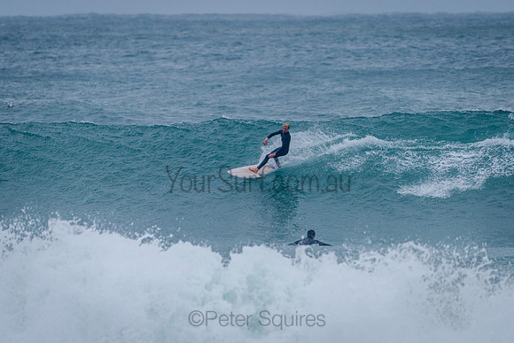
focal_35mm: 613
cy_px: 172
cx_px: 257
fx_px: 8747
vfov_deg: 2.2
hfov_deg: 3.4
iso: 560
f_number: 5.6
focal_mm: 500
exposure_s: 1/2000
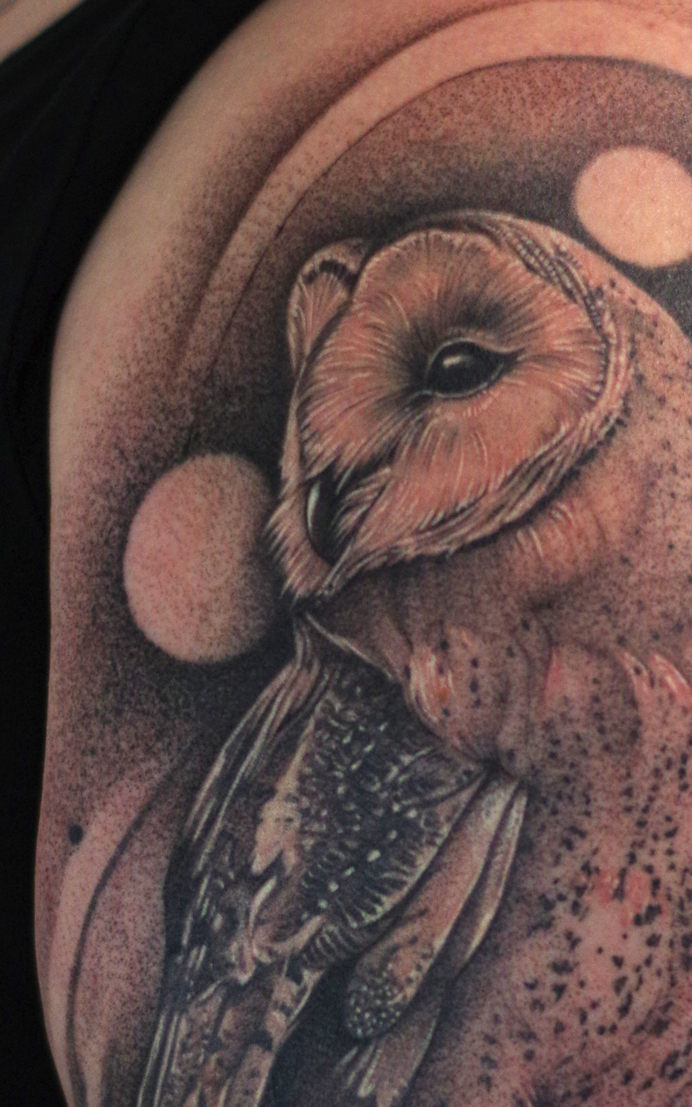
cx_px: 442
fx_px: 4767
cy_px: 829
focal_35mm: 158
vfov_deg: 13.2
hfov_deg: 8.3
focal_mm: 50
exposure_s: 1/500
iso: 800
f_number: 2.2
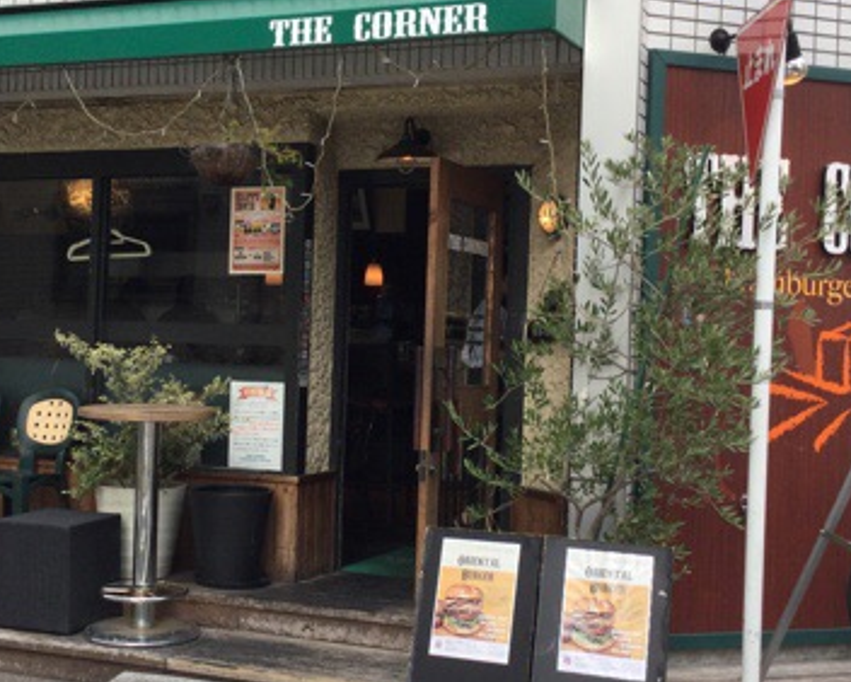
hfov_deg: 34.0
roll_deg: -3.8
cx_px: 348
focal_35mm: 55
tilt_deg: +1.1
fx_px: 1386
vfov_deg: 27.6
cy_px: 324
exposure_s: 1/367
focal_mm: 3.3
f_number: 2.4
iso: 25
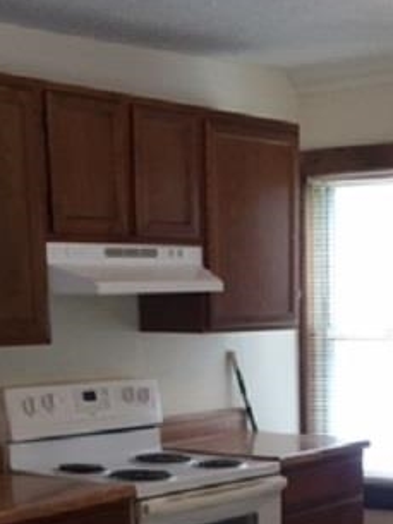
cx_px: 287
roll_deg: +2.1
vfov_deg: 22.5
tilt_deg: -14.2
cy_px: 604
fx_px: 1225
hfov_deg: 18.1
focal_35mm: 81
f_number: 2.2
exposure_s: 1/30
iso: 100
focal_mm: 4.15
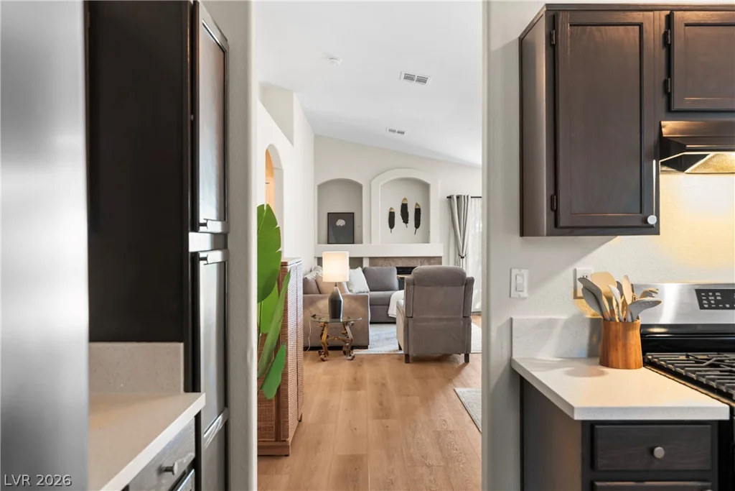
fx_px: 572
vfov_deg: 46.4
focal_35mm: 28
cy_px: 246
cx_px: 368
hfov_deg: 65.5
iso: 400
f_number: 4.5
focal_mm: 28
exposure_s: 1/8
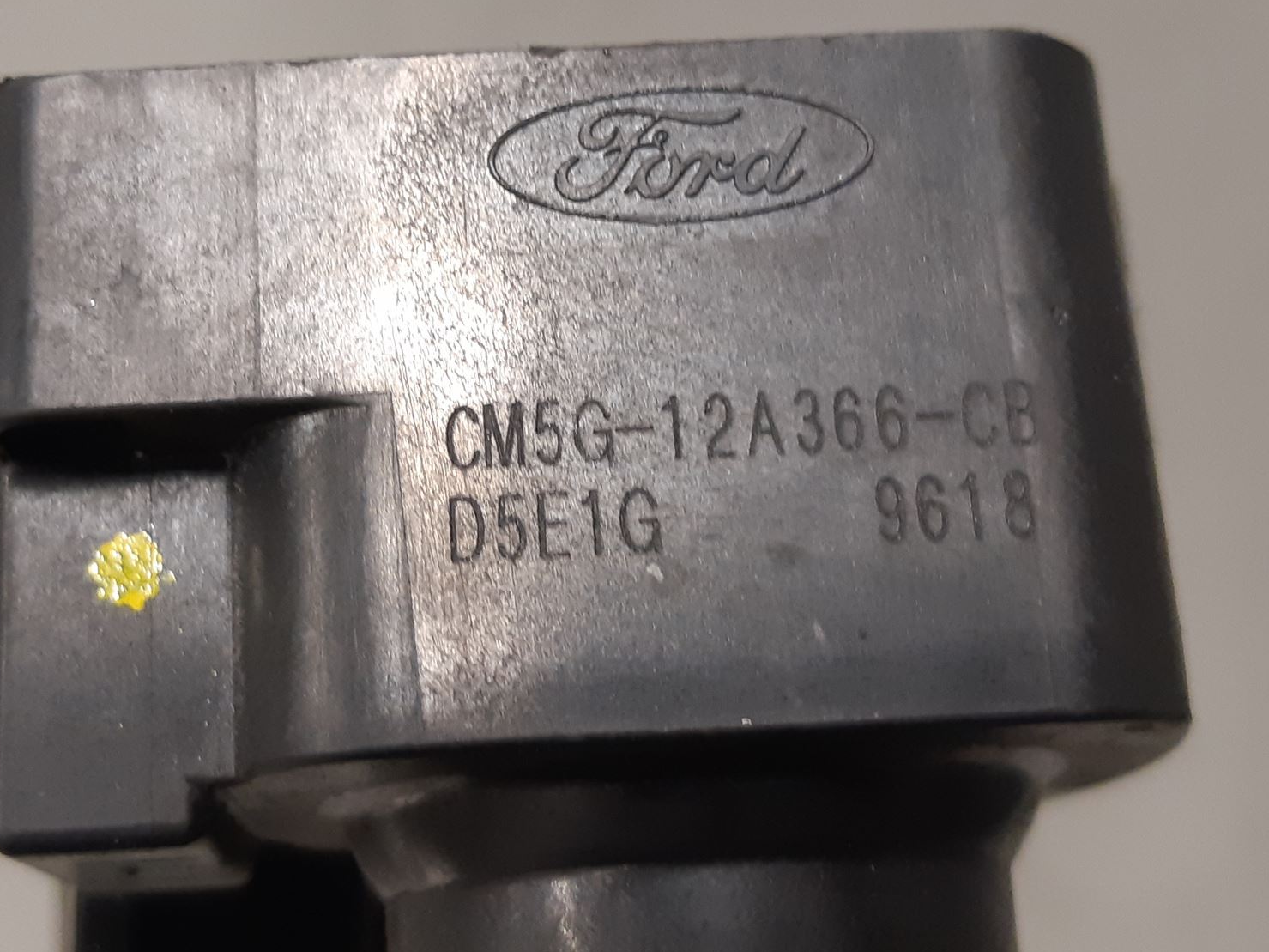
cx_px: 494
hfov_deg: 50.9
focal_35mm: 36
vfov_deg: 39.5
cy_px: 380
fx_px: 1320
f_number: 1.7
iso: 160
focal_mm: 3.93
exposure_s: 1/50
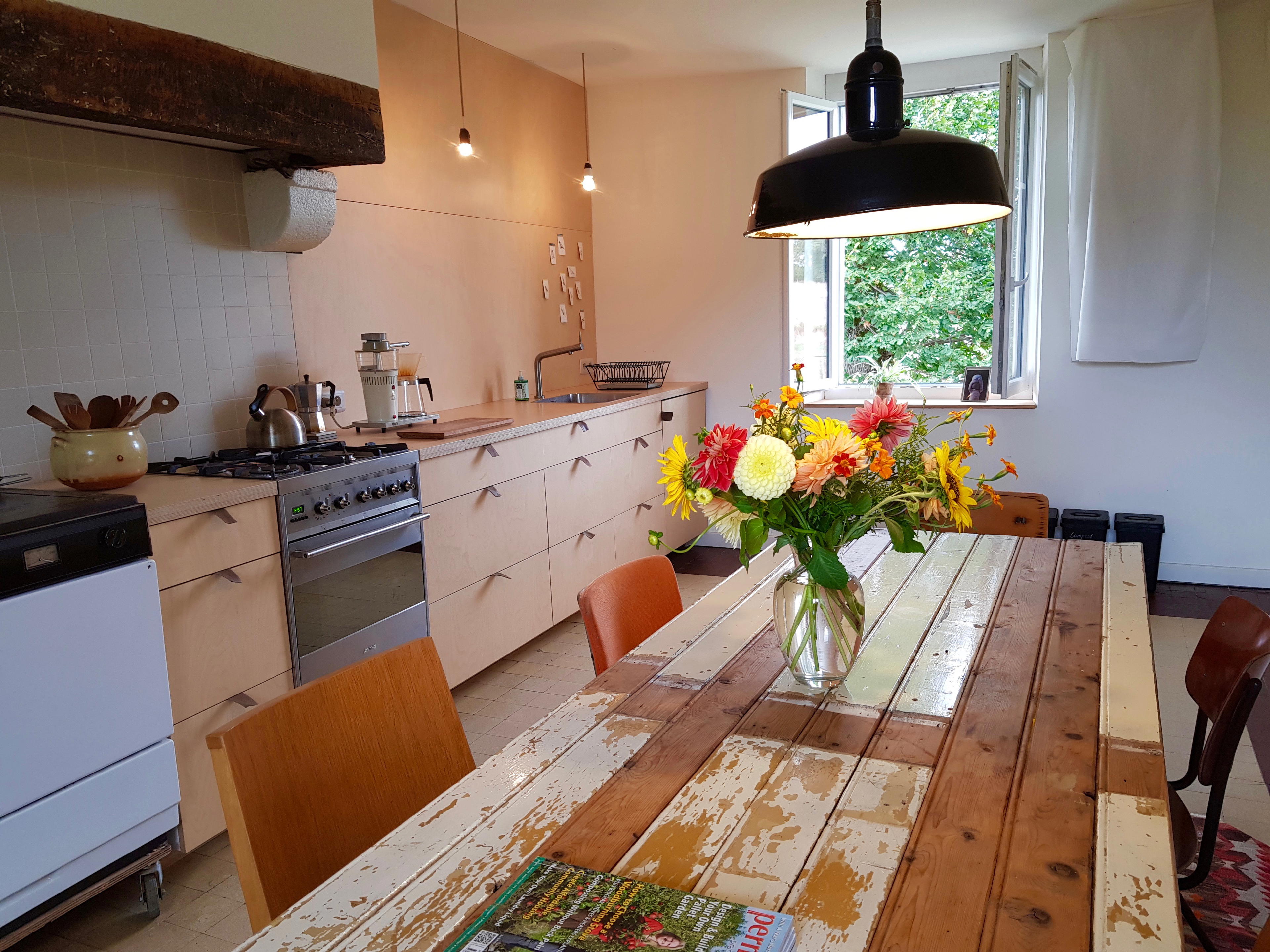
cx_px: 635
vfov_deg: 53.1
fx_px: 954
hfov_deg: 67.3
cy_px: 476
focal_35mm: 26
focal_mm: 4.3
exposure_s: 1/50
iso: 64
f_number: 1.7
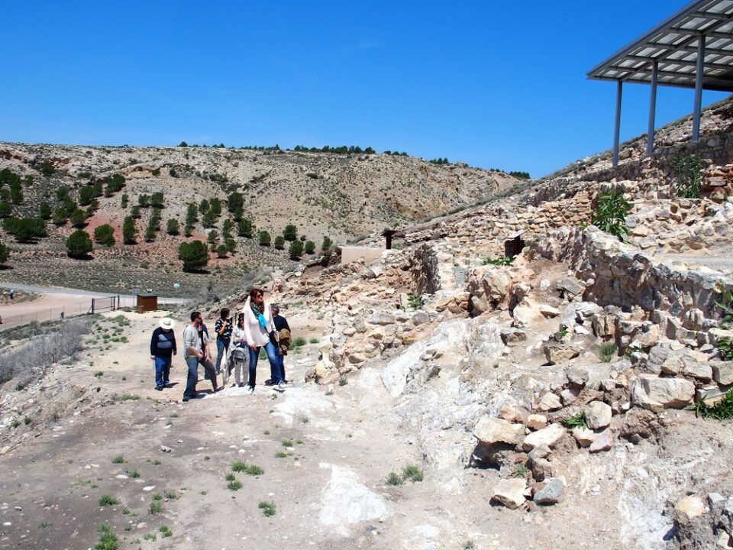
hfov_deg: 56.8
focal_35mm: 32
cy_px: 275
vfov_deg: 44.2
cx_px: 366
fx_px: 678
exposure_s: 1/640
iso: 100
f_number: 5.6
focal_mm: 6.7
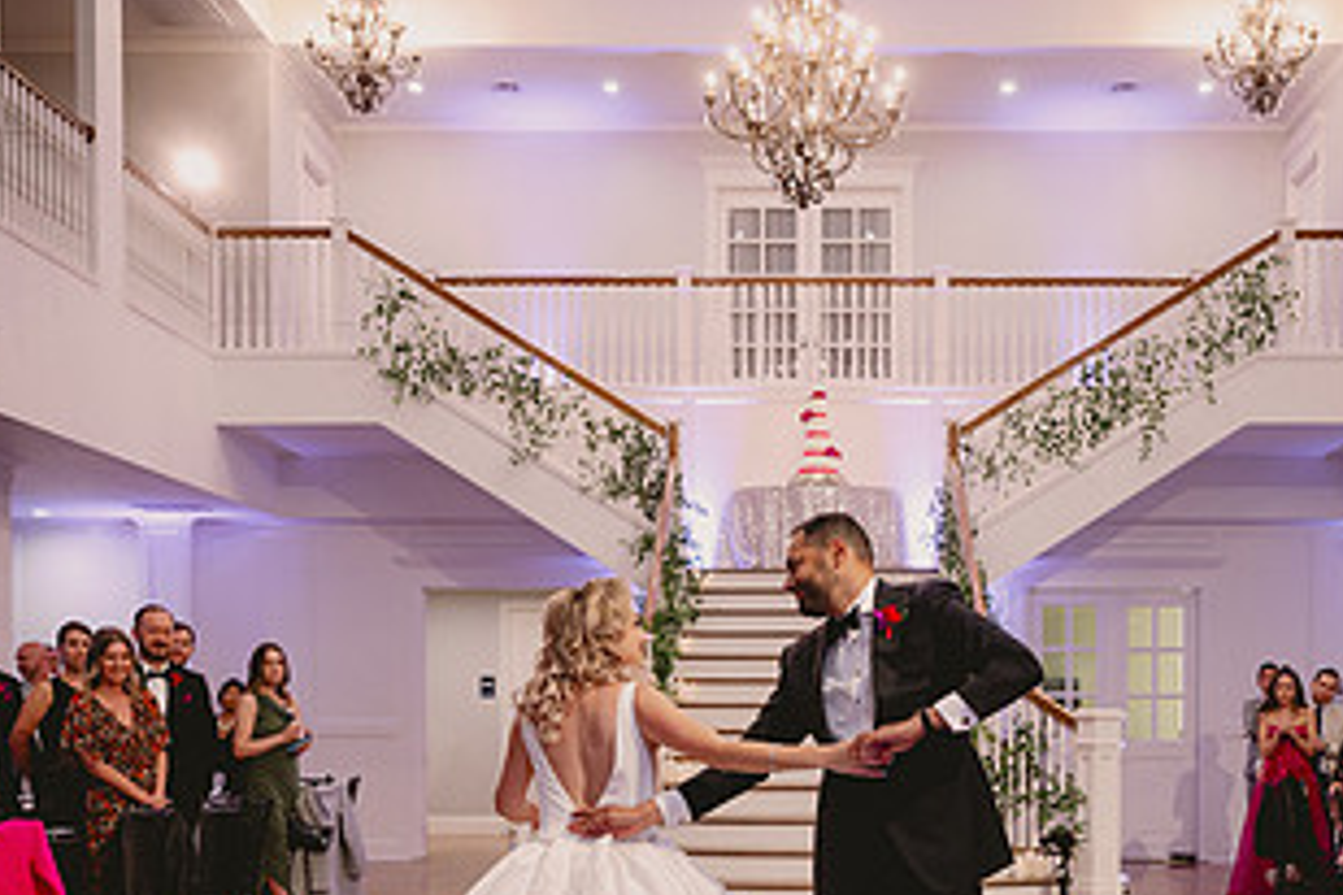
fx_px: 1679
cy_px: 756
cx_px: 778
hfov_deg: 43.5
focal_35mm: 45
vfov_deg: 29.0
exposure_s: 1/200
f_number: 2.8
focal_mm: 24
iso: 800
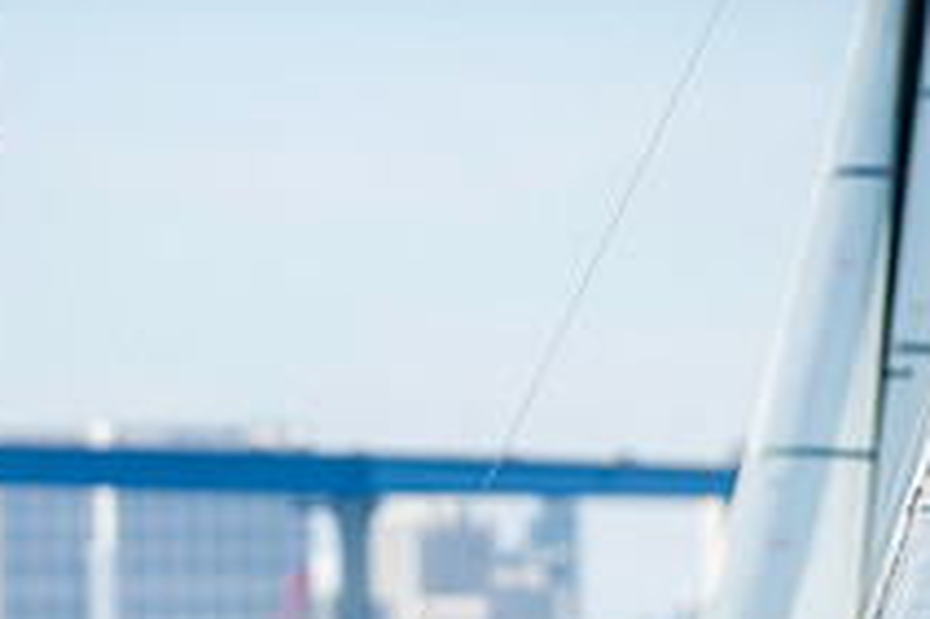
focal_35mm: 507
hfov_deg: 4.1
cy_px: 825
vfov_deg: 2.7
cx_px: 118
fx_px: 13087
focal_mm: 185
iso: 200
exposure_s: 1/1250
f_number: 4
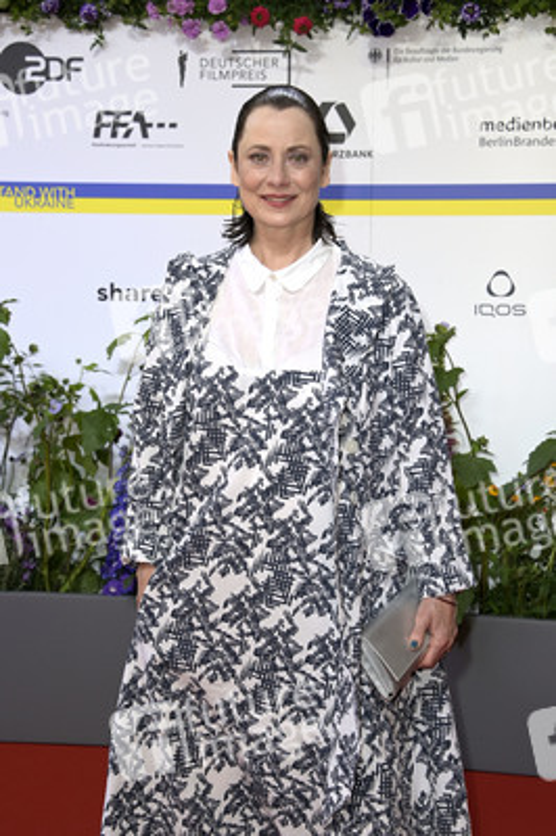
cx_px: 278
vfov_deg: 31.0
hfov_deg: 20.9
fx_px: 1508
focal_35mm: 65
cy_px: 418
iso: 640
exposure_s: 1/250
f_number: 6.3
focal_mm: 65
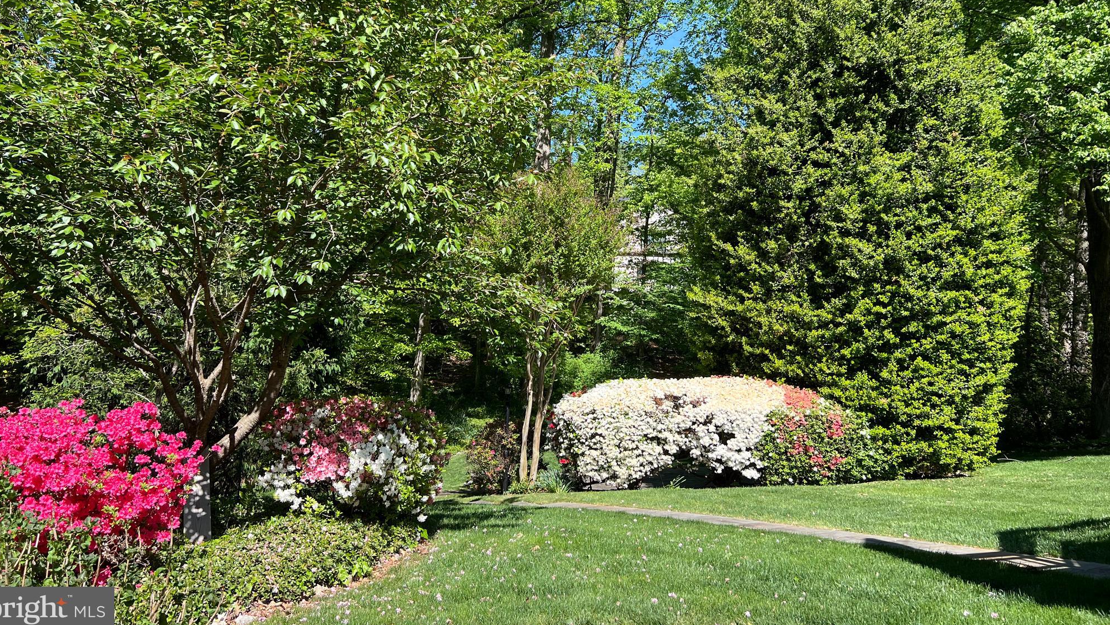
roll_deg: -2.1
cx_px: 544
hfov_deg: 66.1
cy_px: 206
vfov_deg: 39.7
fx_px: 854
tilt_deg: +7.8
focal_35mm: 29
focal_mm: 5.7
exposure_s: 1/1361
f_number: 1.5
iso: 50
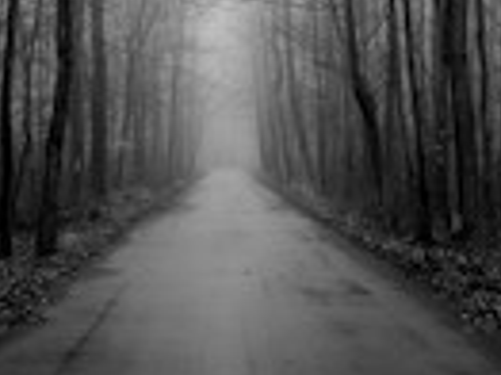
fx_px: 1576
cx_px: 245
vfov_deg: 13.5
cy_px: 105
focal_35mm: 109
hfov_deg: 18.1
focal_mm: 22
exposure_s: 1/100
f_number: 5
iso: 400
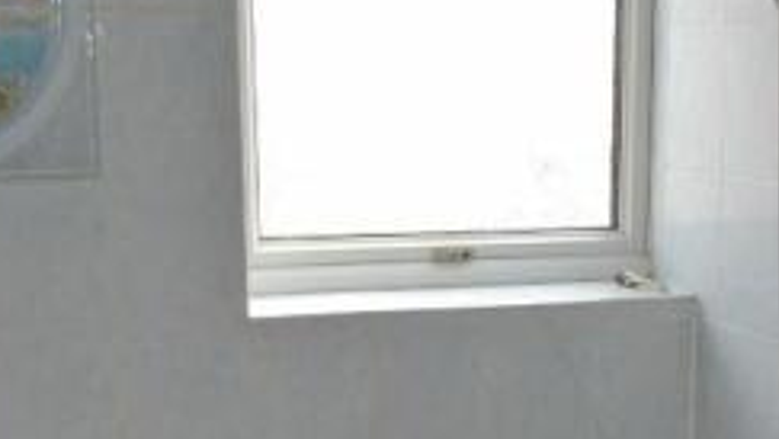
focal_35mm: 76
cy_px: 530
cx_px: 595
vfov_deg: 15.3
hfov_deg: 27.4
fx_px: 1571
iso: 200
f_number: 7.1
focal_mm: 10
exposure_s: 1/60
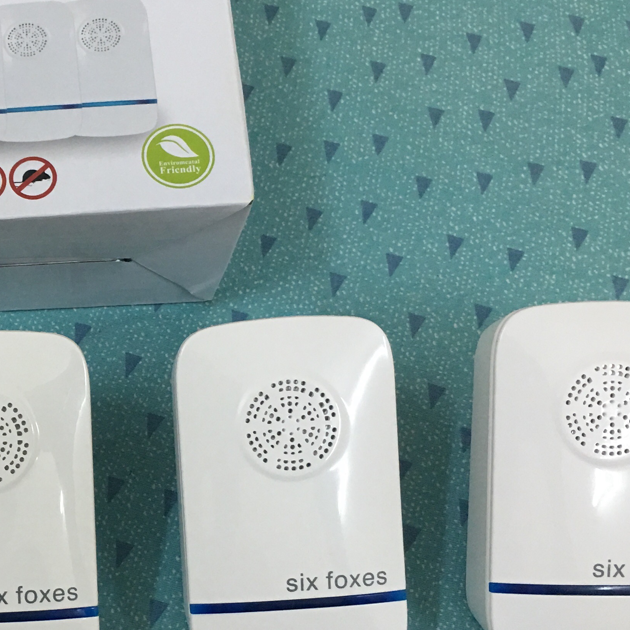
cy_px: 400
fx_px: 1297
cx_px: 22
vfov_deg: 27.2
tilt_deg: -65.2
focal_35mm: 63
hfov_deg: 26.1
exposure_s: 1/17
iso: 64
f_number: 2.2
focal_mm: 4.15
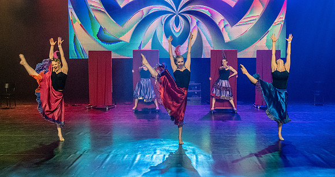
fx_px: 474
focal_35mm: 54
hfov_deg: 38.9
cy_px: 96
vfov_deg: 21.1
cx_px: 168
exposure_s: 1/200
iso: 5000
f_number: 4
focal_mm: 32.5
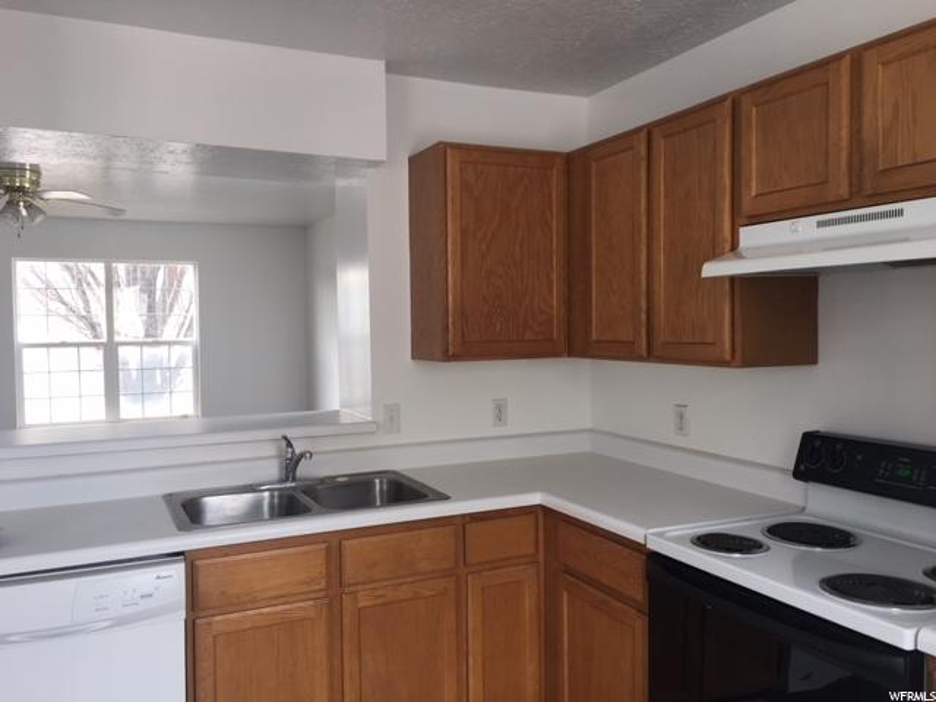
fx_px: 784
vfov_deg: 48.2
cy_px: 351
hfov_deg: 61.7
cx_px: 468
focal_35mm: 29
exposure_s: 1/40
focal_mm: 4.15
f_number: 2.2
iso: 25
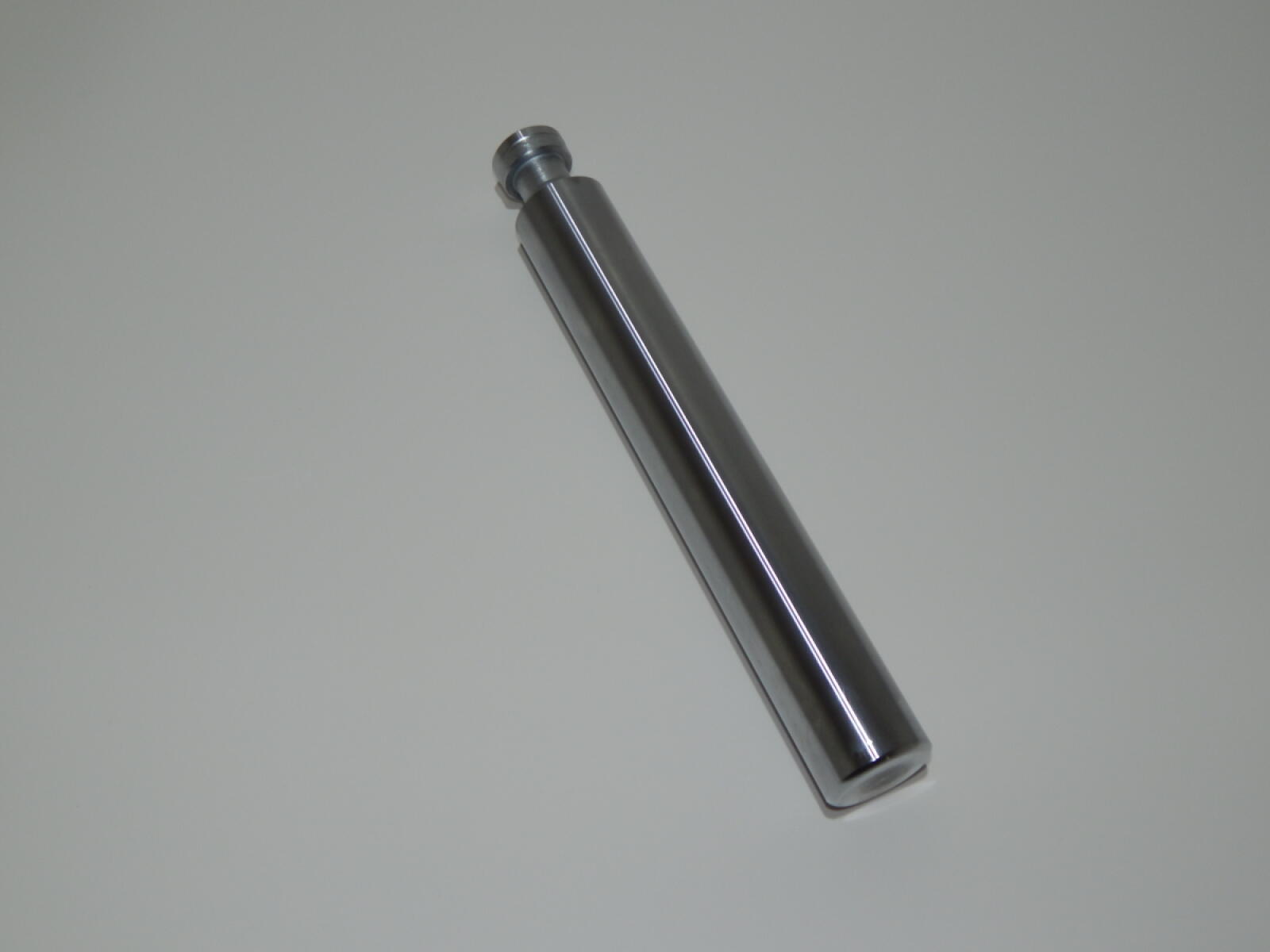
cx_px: 635
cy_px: 476
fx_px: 1578
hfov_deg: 43.9
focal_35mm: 43
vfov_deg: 33.6
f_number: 3.6
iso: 125
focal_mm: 7.7
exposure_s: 1/100
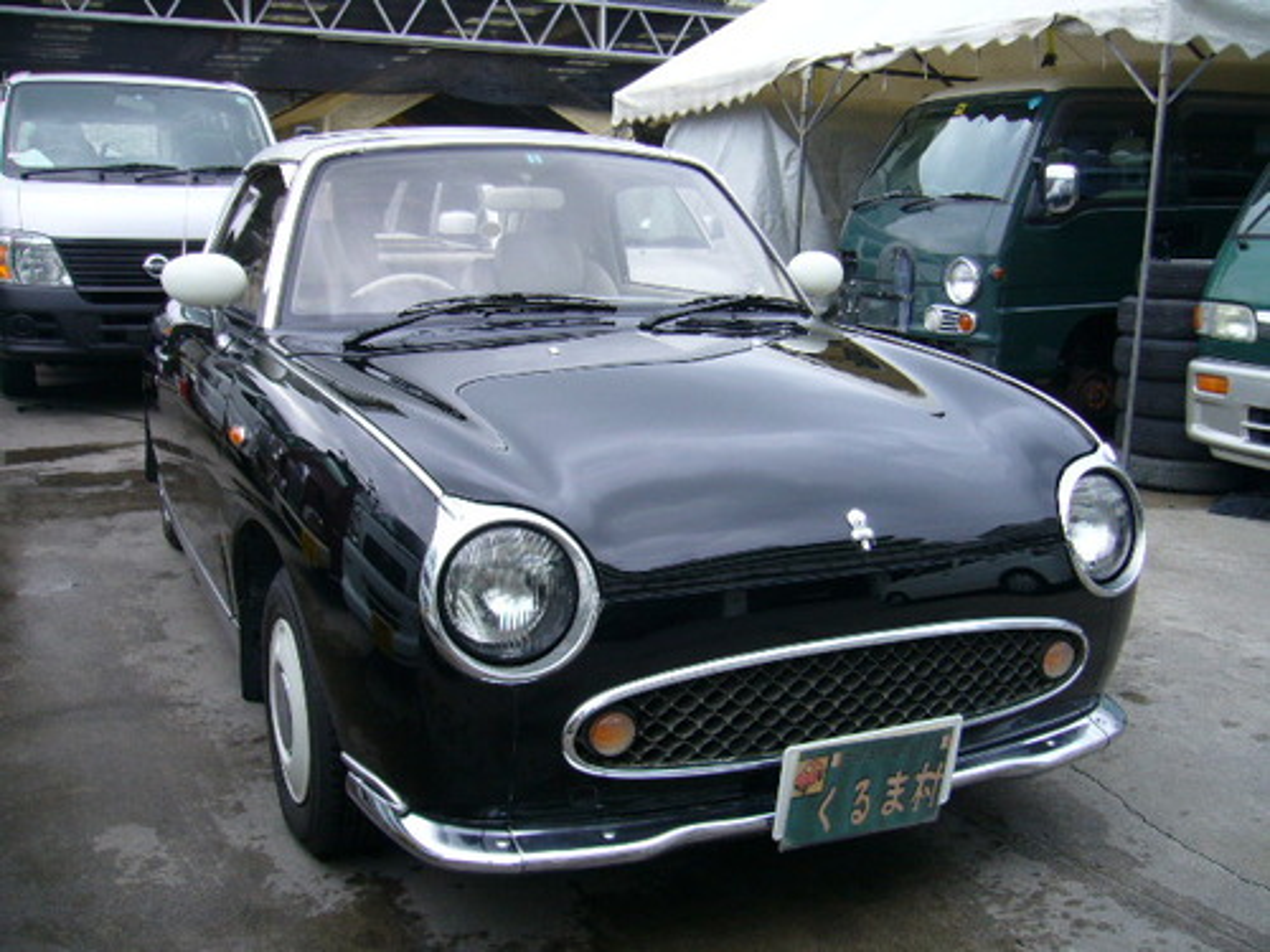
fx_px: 1284
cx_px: 635
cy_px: 476
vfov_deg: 40.7
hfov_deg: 52.6
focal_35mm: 35
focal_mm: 5.8
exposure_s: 1/200
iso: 80
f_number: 2.8
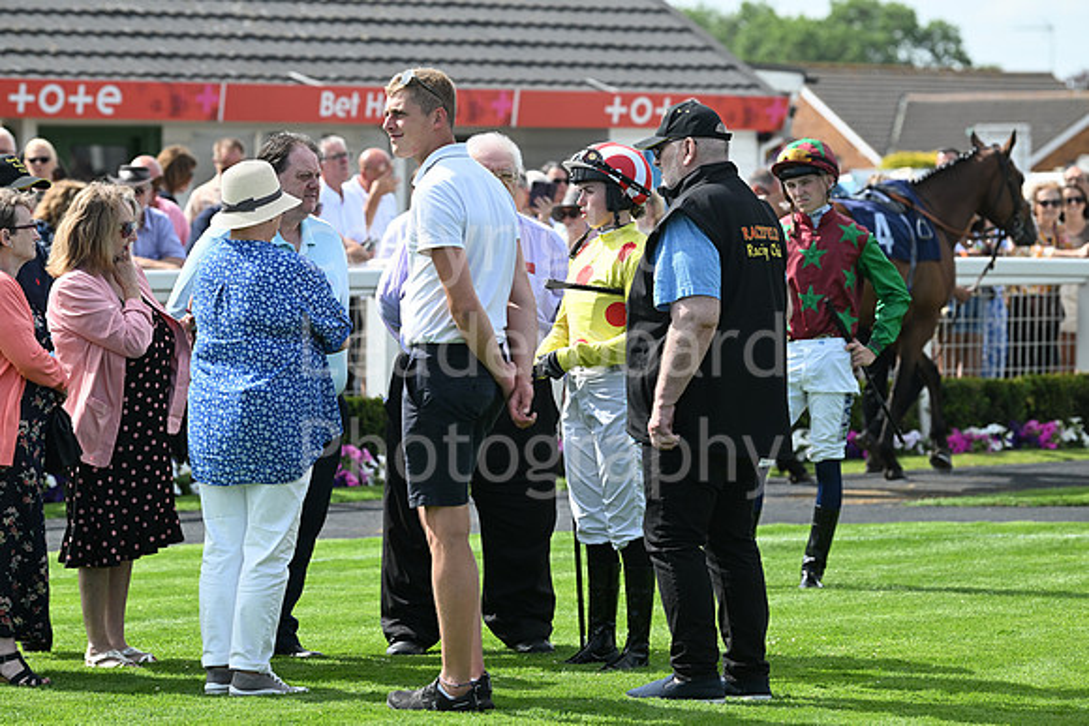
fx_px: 5143
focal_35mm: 170
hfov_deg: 12.1
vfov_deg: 8.1
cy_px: 363
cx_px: 544
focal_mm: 170
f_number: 5.6
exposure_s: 1/1250
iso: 400
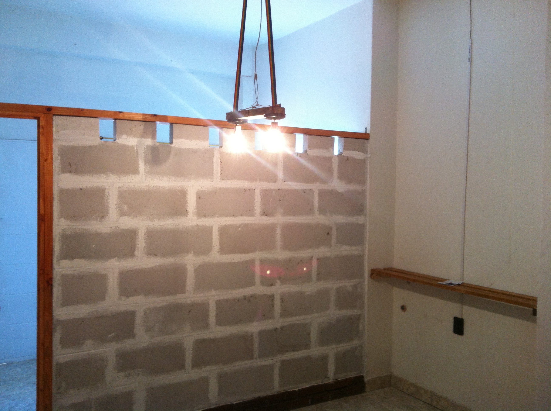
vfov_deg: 40.6
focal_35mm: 35
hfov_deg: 52.7
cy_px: 206
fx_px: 556
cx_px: 276
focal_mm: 3.85
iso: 80
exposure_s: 1/20
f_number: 2.8
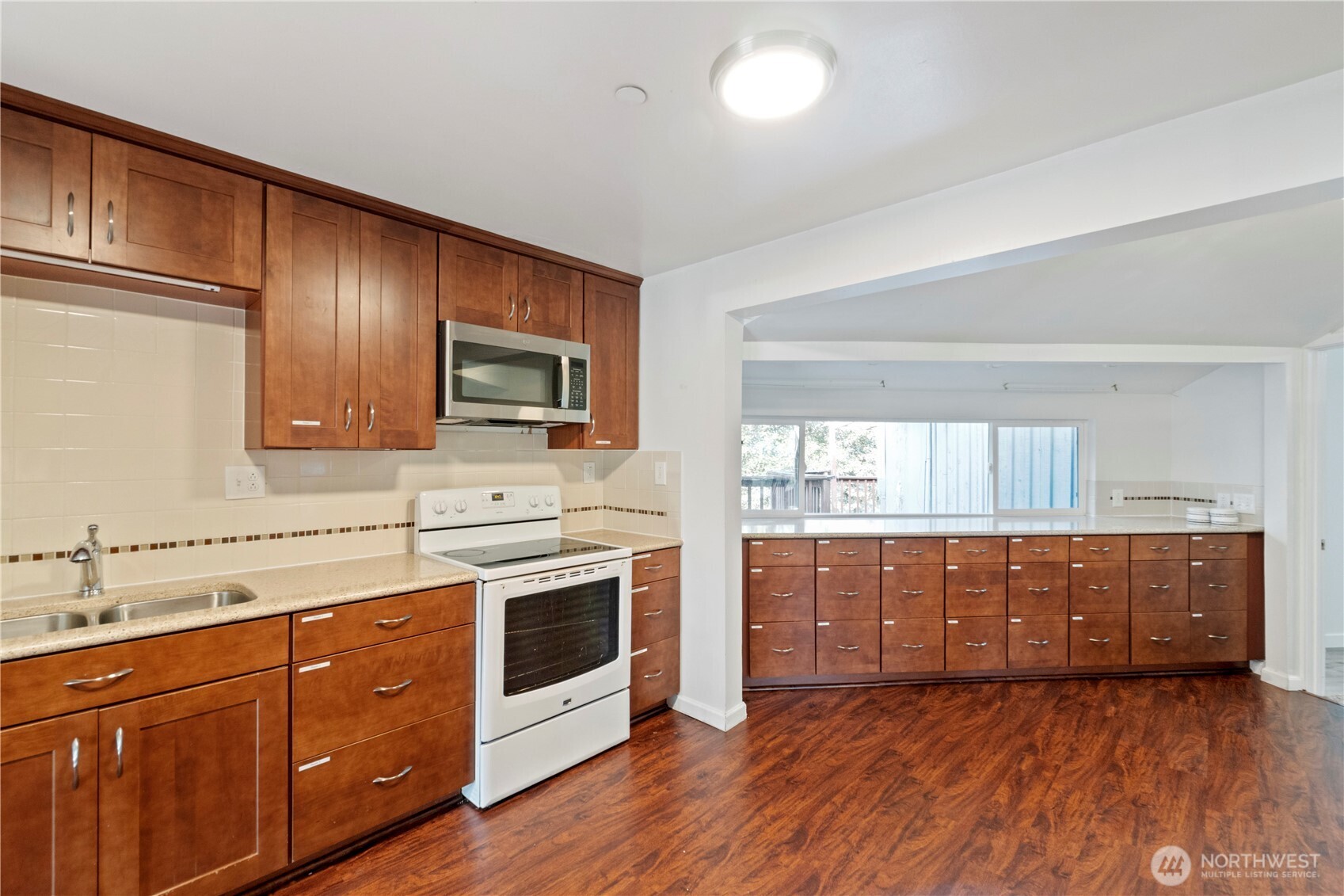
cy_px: 448
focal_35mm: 15
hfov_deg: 100.4
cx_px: 672
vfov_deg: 77.3
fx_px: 560
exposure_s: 1/2
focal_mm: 10
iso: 1000
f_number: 10
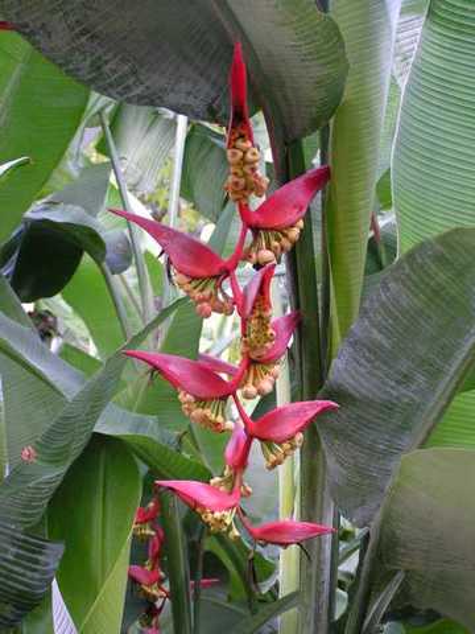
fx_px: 1665
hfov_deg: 16.2
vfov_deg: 21.5
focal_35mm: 91
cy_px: 317
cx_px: 238
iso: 125
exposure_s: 1/100
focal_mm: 13.9
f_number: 3.2
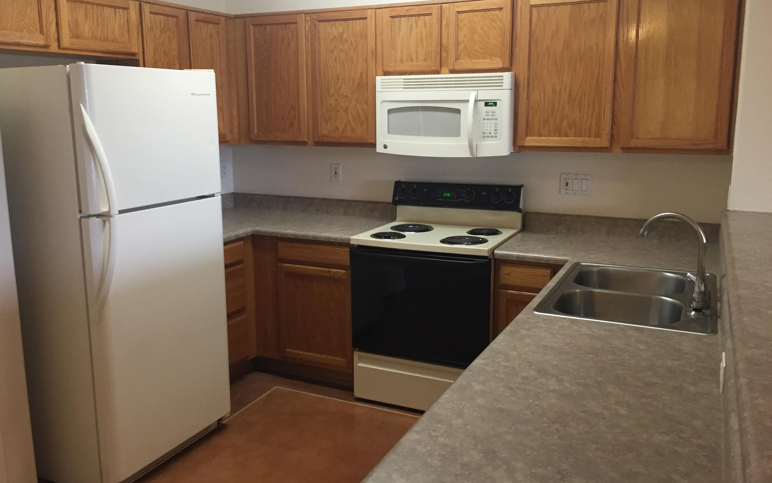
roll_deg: +0.3
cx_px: 385
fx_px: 652
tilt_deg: -9.8
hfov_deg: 61.2
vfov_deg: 40.6
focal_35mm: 31
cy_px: 224
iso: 125
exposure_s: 1/30
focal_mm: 4.15
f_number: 2.2
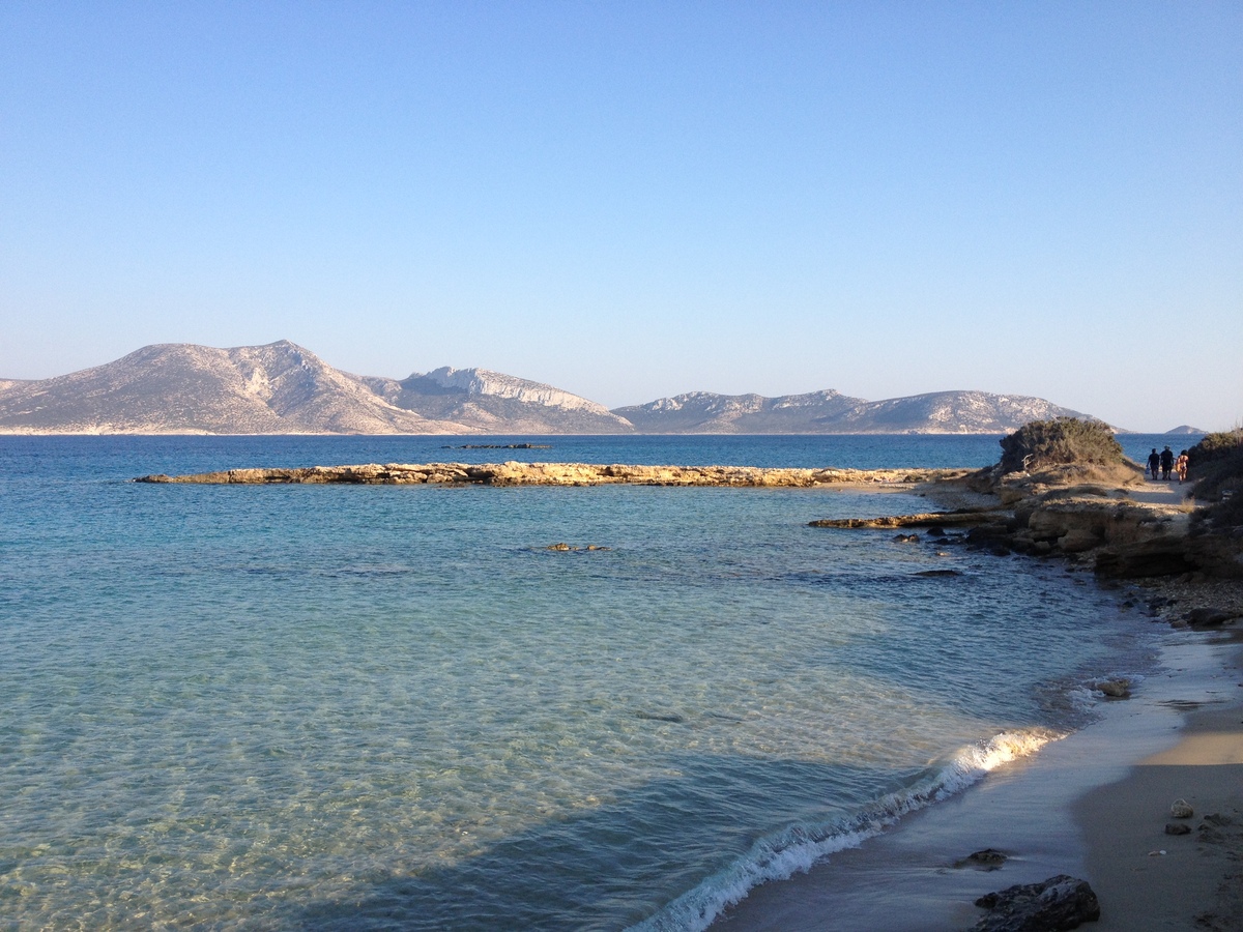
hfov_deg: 52.6
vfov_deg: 40.7
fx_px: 1257
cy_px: 466
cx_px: 622
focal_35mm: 35
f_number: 2.4
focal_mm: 4.28
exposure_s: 1/1022
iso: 50
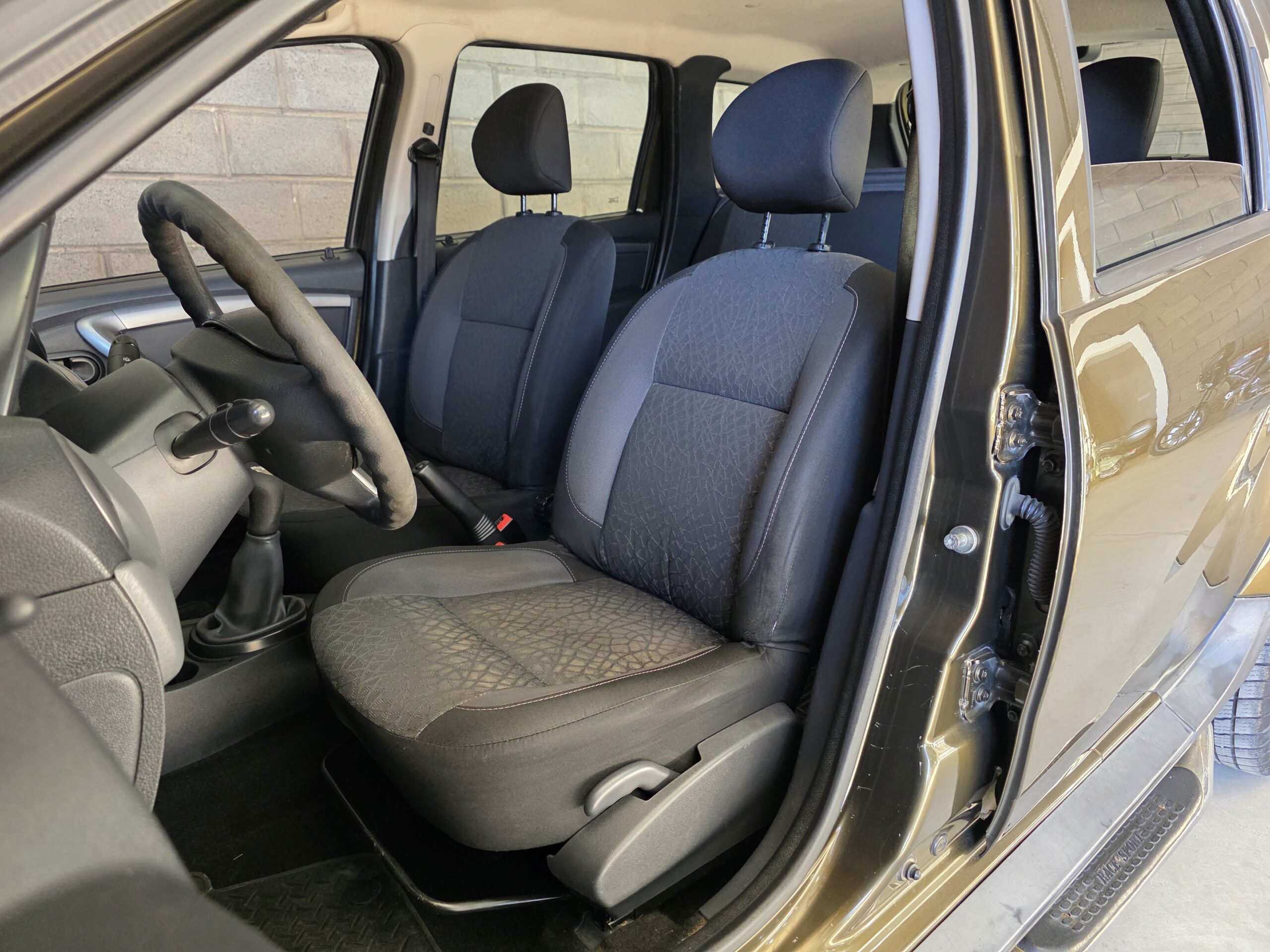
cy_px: 476
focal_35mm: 23
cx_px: 635
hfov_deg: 73.9
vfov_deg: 58.9
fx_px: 844
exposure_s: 1/100
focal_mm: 6.3
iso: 400
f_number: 1.7
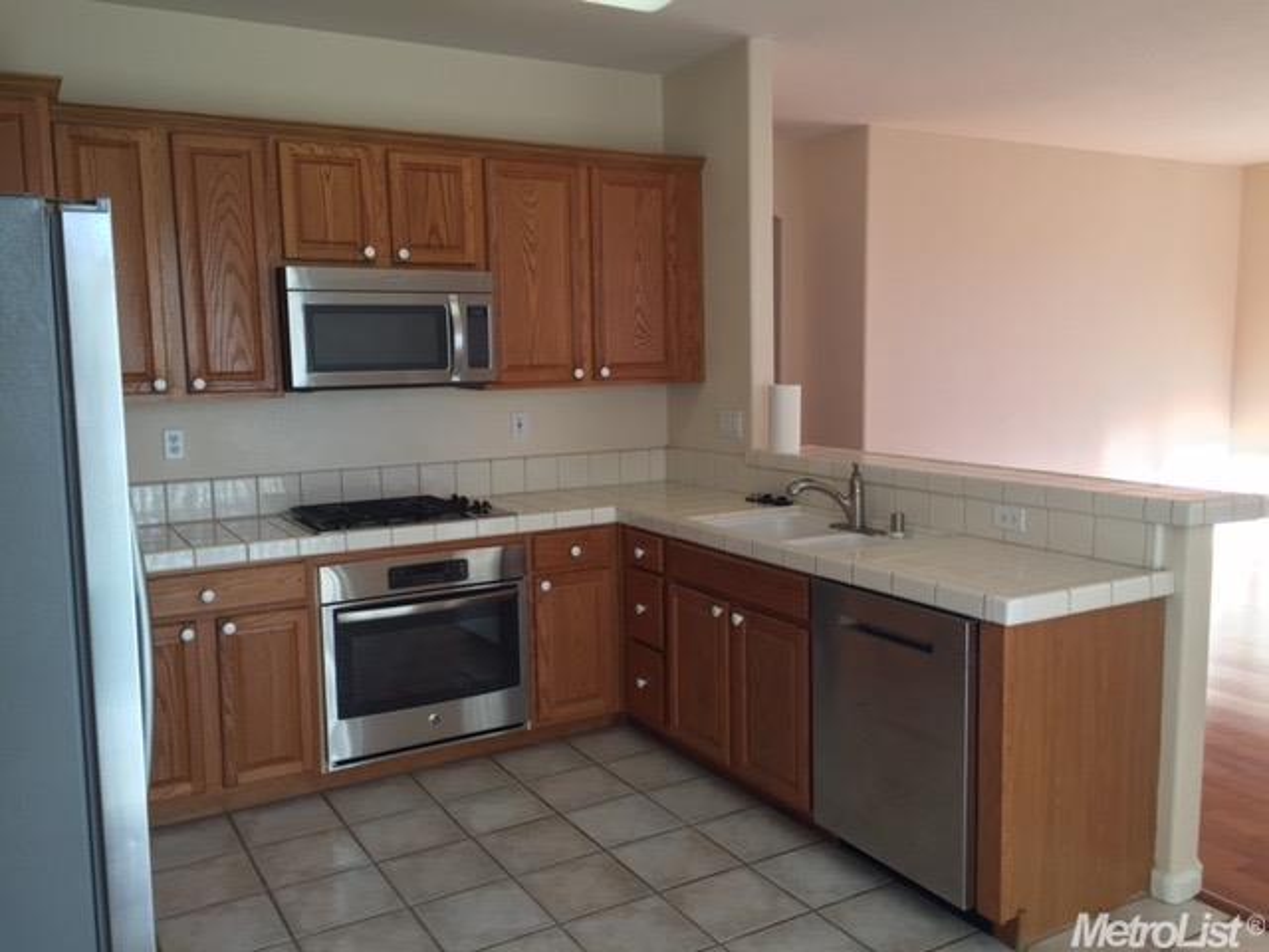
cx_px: 634
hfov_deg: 61.7
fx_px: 1063
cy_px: 476
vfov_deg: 48.2
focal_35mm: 29
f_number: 2.2
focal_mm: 4.15
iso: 32
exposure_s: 1/60
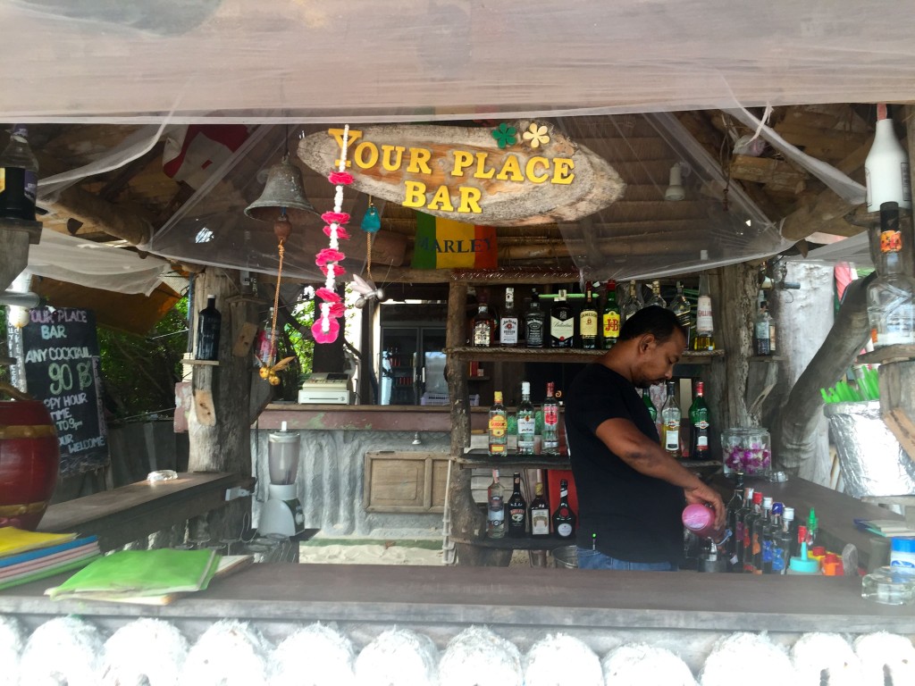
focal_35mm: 29
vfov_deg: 48.2
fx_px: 767
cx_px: 458
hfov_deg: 61.7
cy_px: 343
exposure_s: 1/100
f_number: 2.2
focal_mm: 4.15
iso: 40
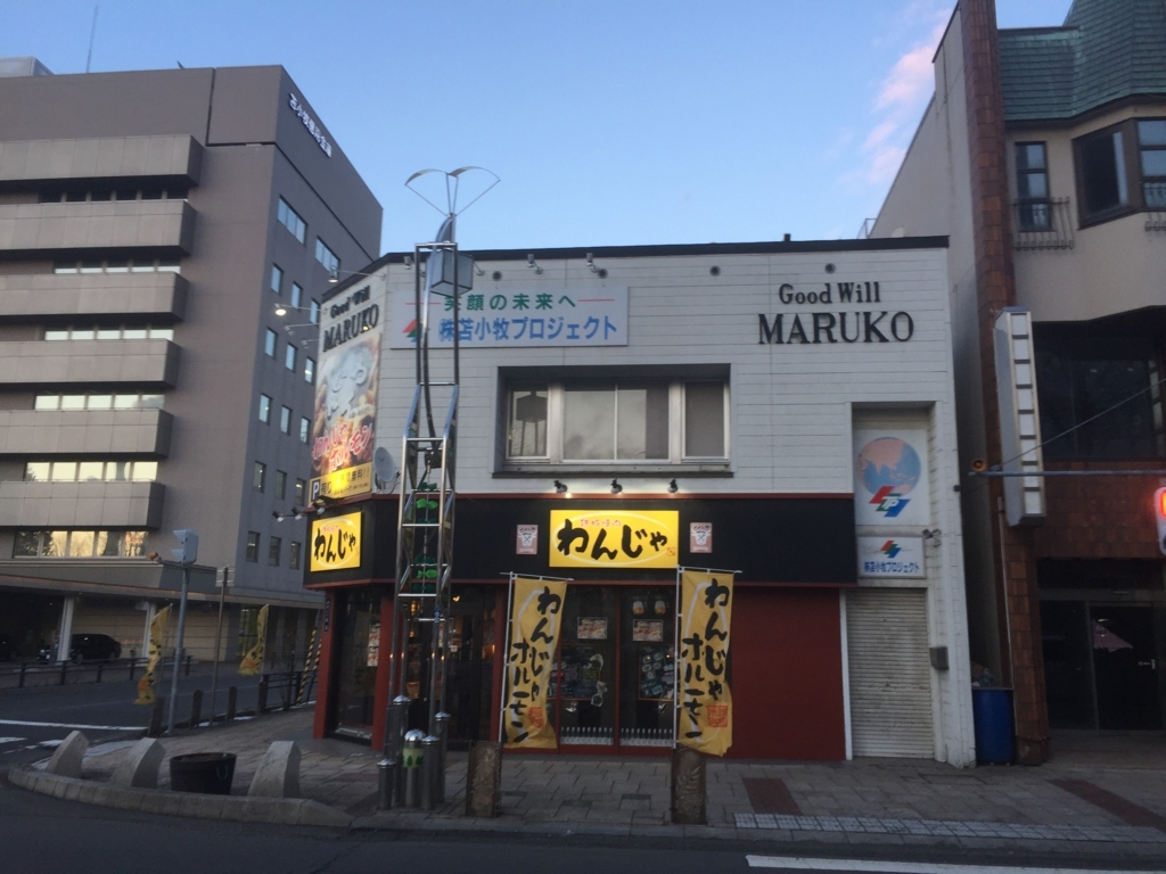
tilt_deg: +7.7
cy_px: 437
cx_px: 583
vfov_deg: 48.2
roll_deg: -2.3
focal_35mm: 29
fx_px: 977
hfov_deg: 61.7
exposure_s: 1/120
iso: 32
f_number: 2.2
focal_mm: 4.15
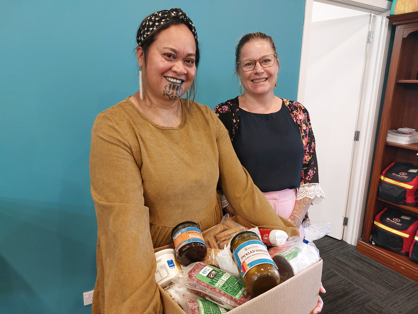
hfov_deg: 69.4
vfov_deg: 54.9
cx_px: 209
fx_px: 302
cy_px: 157
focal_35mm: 25
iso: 400
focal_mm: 5.23
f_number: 1.8
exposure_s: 1/50
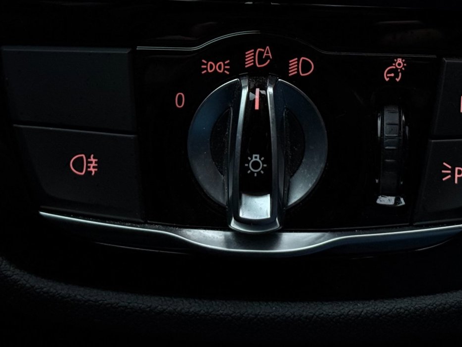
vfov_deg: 14.8
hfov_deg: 19.8
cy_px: 39
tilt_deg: -7.8
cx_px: 293
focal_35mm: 99
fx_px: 1321
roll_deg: -0.5
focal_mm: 6.76
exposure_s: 1/50
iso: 250
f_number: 1.78
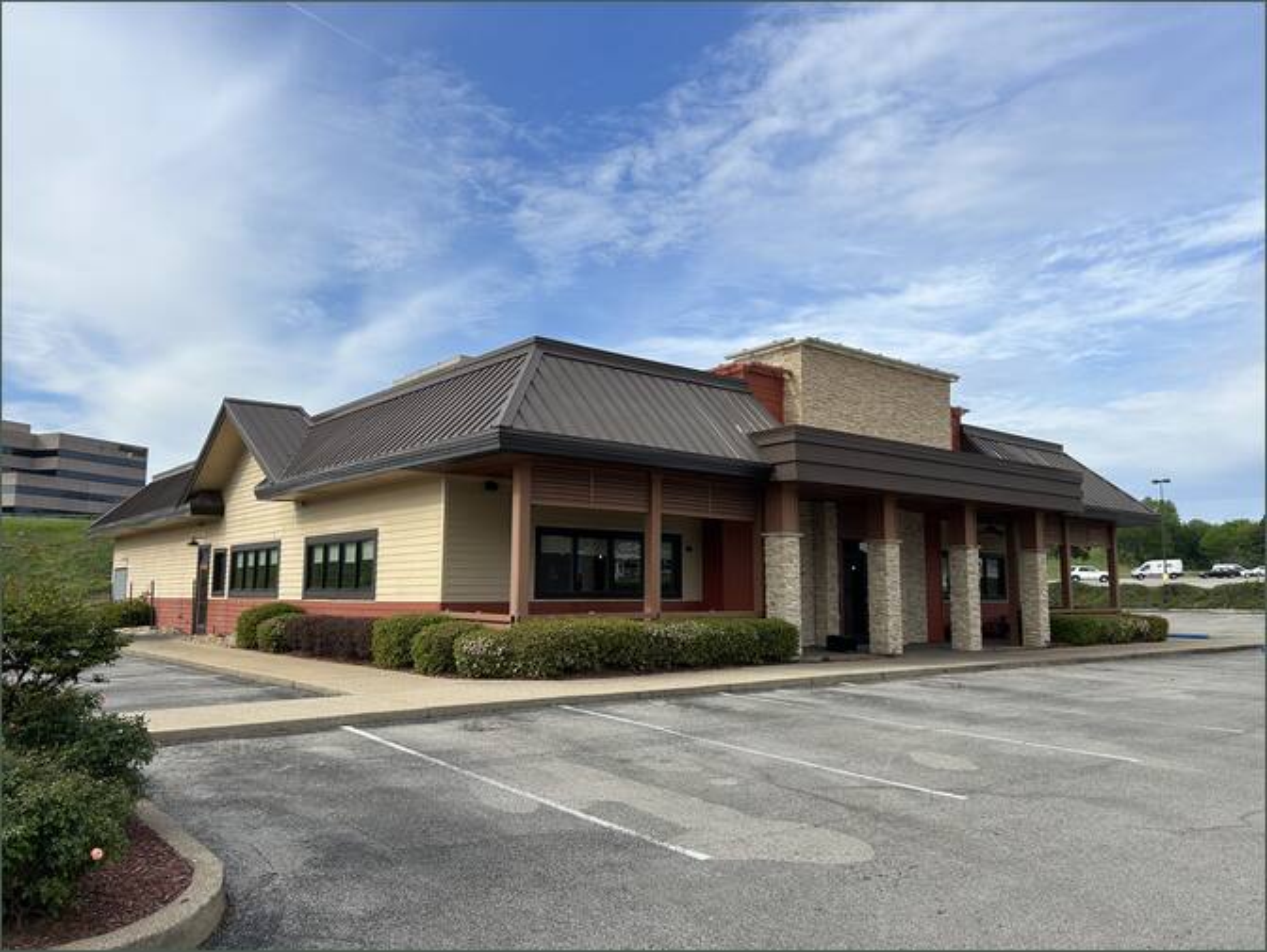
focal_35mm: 26
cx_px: 634
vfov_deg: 53.1
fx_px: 952
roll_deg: +0.1
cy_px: 476
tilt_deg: +6.7
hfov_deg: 67.3
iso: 50
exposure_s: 1/3831
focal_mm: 5.7
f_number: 1.5
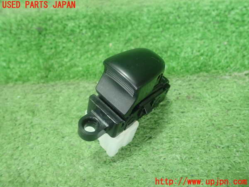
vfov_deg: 46.8
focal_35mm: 30
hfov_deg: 60.0
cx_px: 124
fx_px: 216
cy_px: 94
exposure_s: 1/125
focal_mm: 5.5
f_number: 2.3
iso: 640
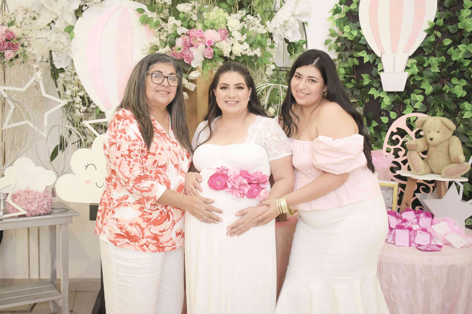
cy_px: 157
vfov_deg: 34.2
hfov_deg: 49.6
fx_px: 511
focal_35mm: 39
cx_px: 236
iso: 1600
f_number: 4
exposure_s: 1/80
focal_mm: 26
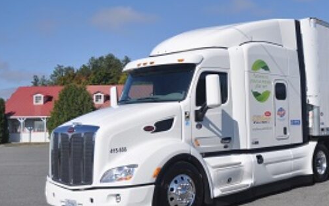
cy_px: 97
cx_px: 251
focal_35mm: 49
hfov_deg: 39.8
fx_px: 439
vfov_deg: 26.3
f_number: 5.6
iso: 250
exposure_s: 1/4000
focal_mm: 20
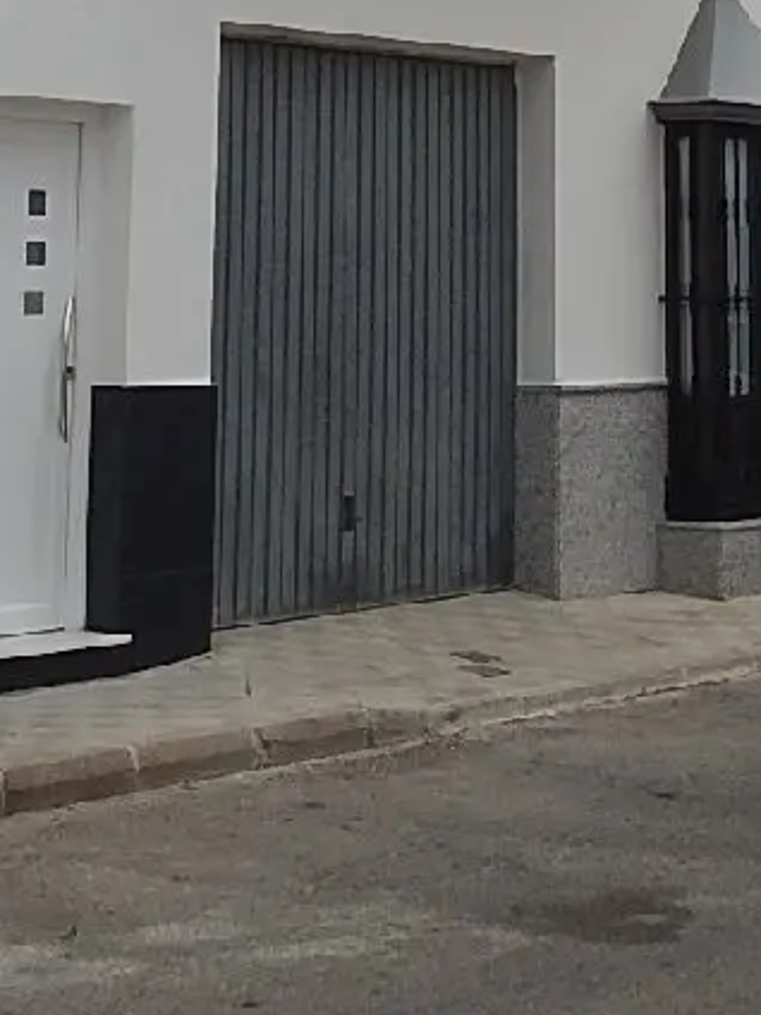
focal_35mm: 92
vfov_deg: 19.6
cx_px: 391
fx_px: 2697
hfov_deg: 16.1
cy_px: -318
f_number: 3.9
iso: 125
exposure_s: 1/1500
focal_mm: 5.5
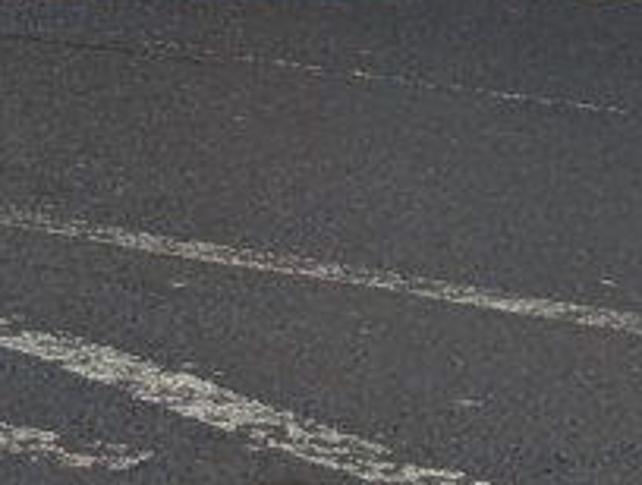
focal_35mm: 281
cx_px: -593
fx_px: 5224
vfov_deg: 5.1
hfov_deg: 6.8
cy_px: -888
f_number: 1.85
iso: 41
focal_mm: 6.81
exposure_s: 1/35.6
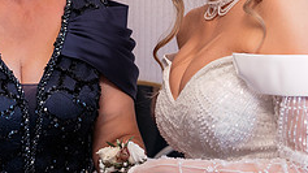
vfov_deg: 11.0
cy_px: 59
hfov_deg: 19.5
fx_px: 898
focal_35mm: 110
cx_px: 148
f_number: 2.8
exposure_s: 1/250
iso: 640
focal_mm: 40
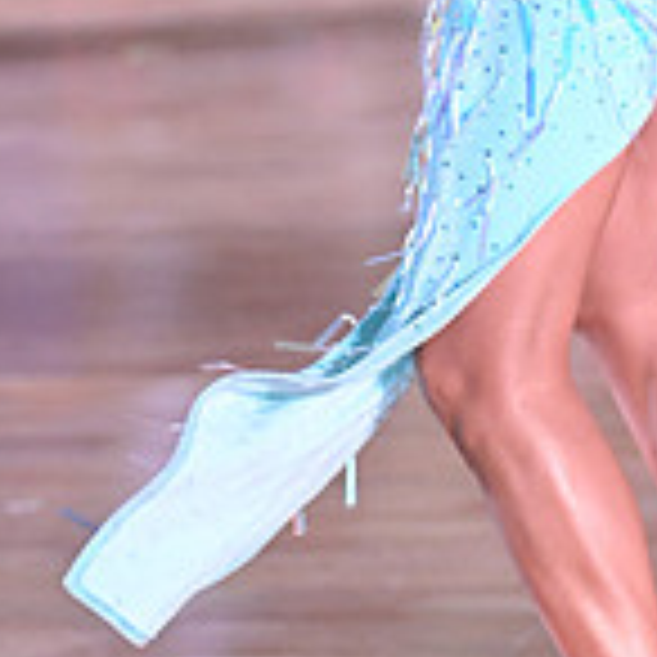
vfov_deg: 4.1
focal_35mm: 423
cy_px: -153
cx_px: 583
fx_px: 9083
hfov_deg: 4.1
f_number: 4
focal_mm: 125
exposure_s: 1/400
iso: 5000
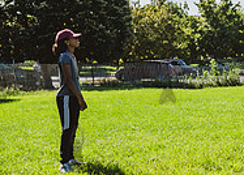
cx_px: 300
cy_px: 134
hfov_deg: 22.2
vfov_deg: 17.4
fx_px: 569
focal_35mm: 82
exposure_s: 1/1600
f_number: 3.5
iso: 200
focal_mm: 24
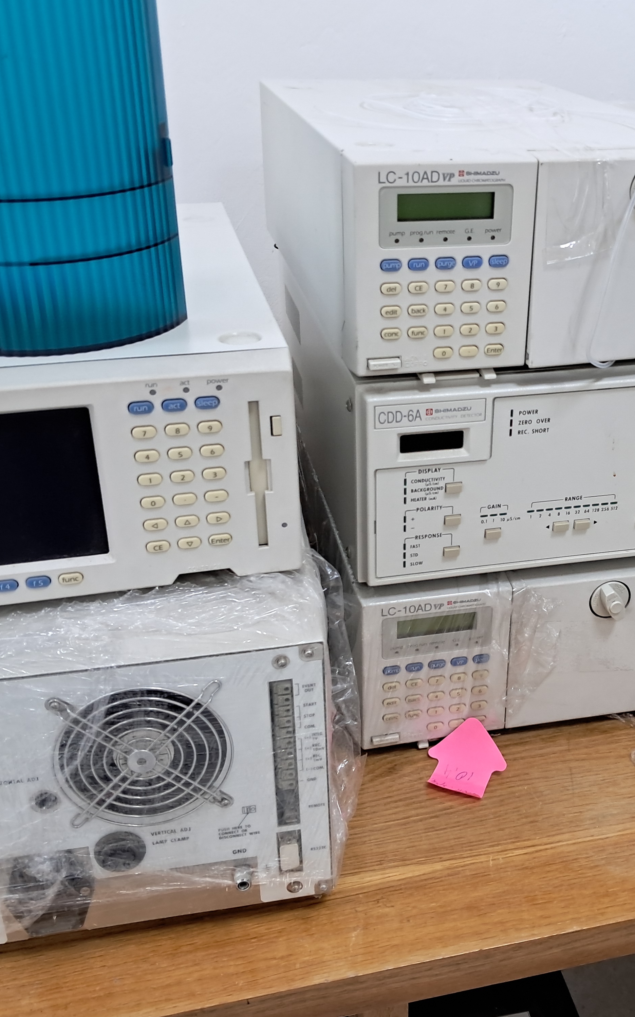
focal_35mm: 39
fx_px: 1080
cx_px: 436
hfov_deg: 32.4
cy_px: 501
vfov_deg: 50.4
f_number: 1.8
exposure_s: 1/50
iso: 250
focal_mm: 4
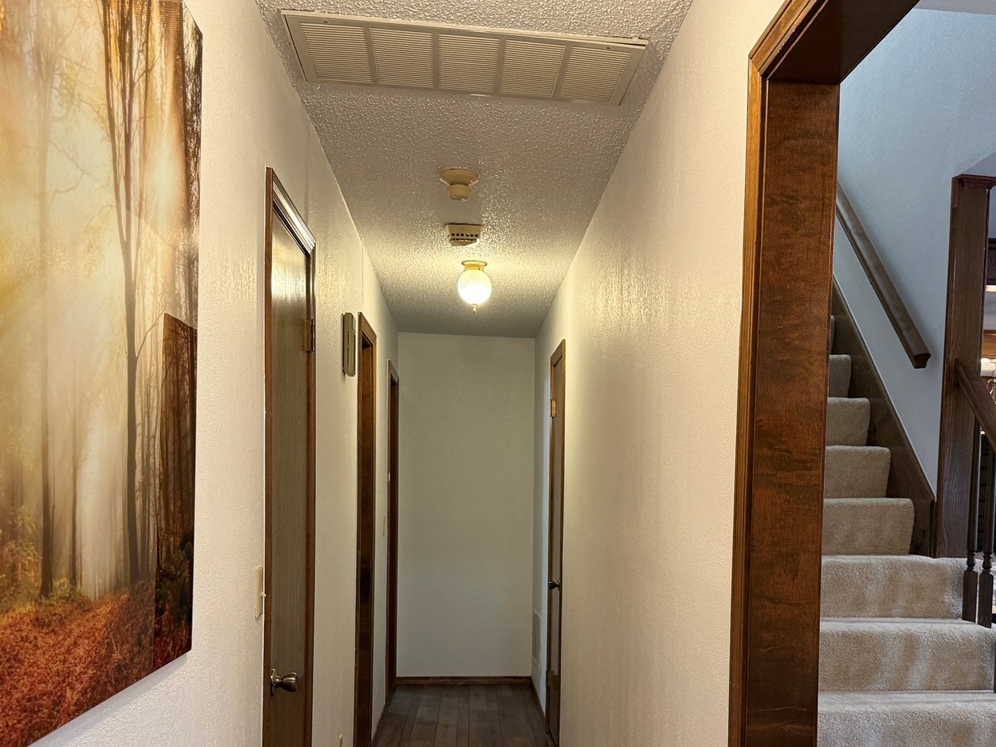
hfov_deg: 49.7
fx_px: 1065
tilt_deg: -1.8
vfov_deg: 37.9
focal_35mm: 37
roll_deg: -0.9
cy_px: 536
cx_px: 610
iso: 200
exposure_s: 1/60
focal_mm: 6.76
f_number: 1.78
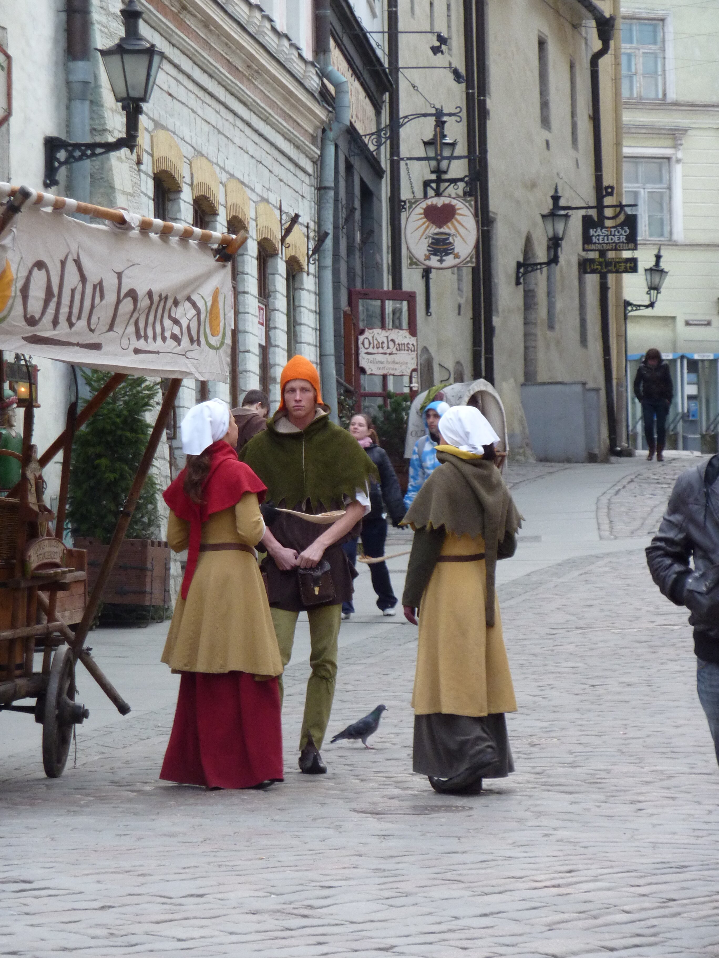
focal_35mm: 182
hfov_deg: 8.2
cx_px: 360
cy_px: 479
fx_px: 5040
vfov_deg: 10.9
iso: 200
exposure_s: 1/50
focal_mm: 29.9
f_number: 4.5
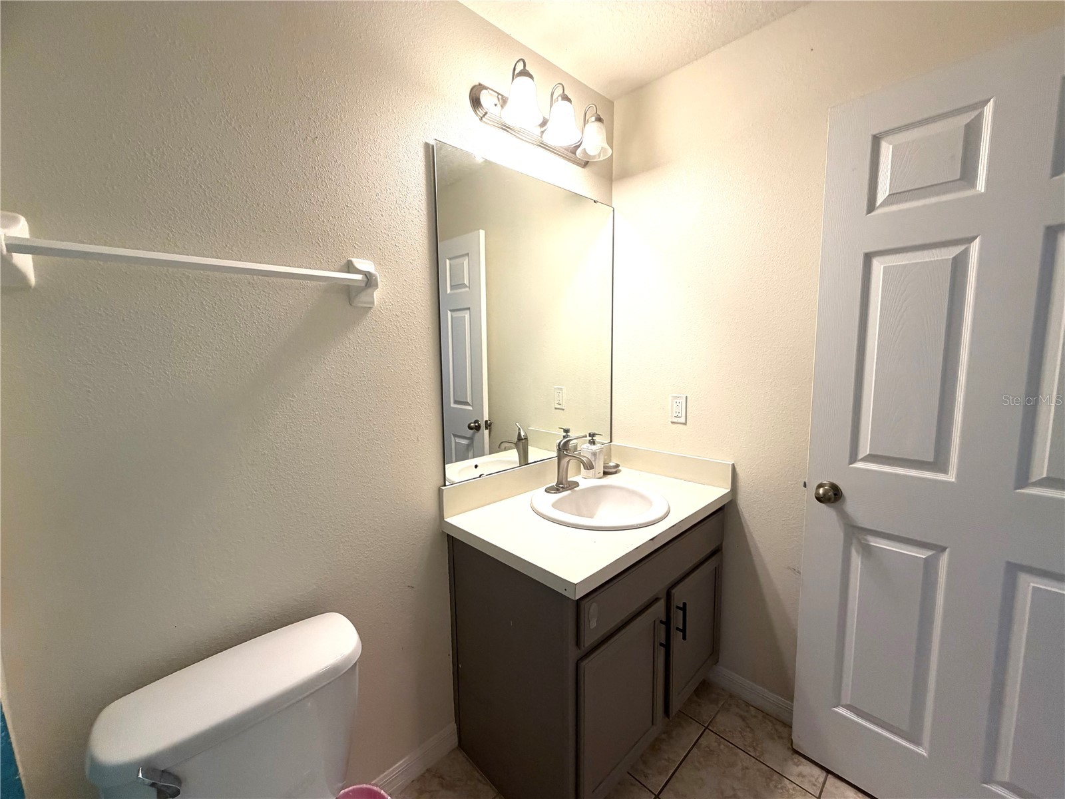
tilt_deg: -5.4
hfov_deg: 102.1
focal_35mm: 14
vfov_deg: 85.7
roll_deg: +1.0
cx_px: 532
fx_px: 431
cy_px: 400
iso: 250
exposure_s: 1/120
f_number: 2.2
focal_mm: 2.22
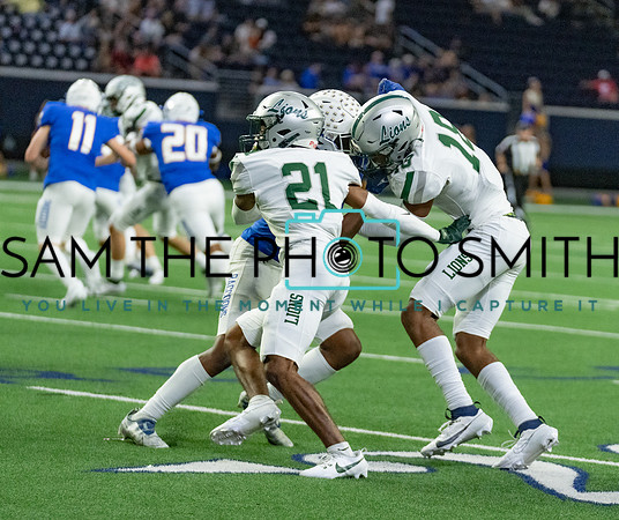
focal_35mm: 204
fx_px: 3803
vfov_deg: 7.8
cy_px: 221
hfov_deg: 9.3
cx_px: 368
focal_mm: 138
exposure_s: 1/1250
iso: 5000
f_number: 2.8
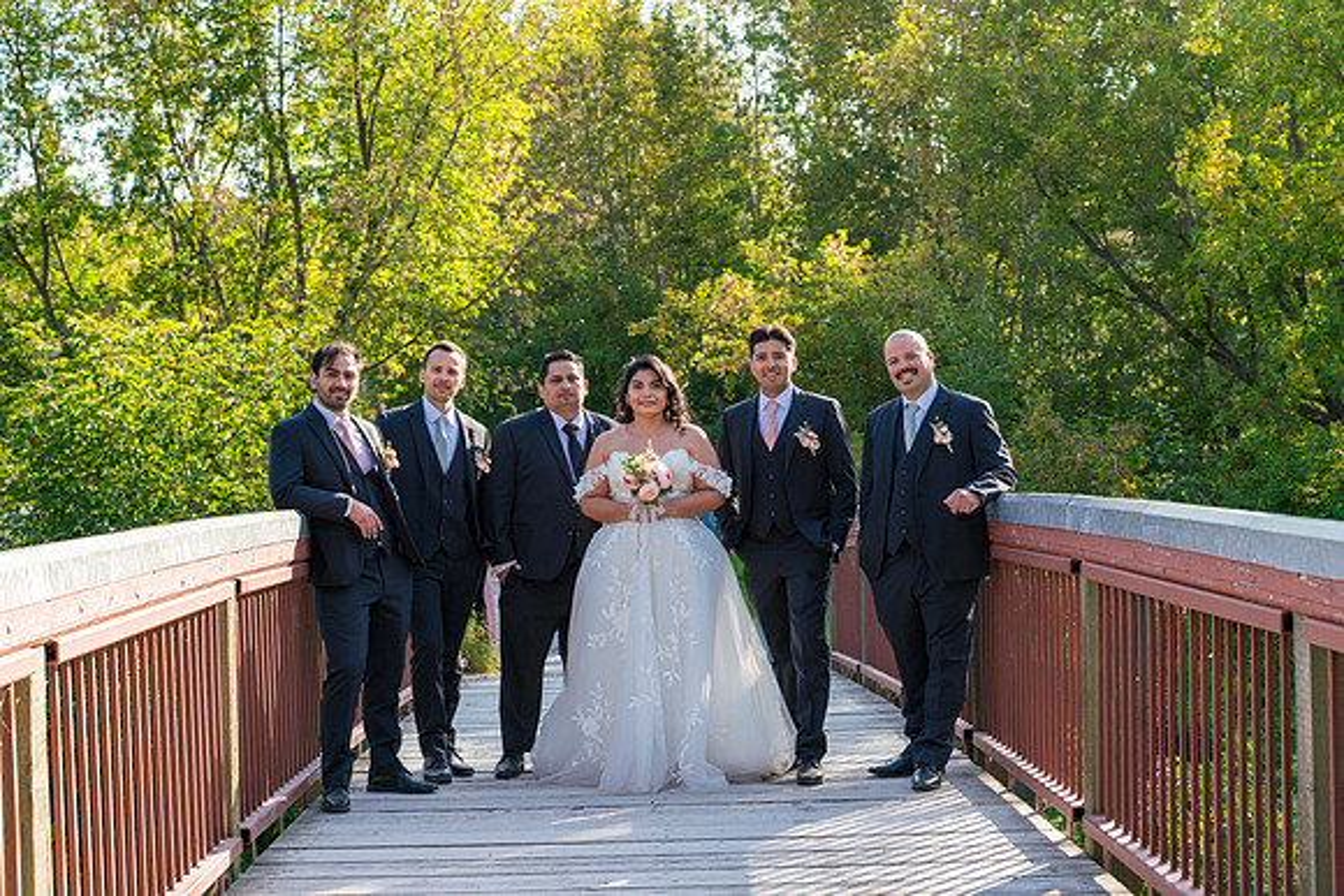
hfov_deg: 38.2
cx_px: 672
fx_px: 1942
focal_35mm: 52
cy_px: 448
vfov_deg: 26.0
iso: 250
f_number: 5
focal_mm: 52
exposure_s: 1/250
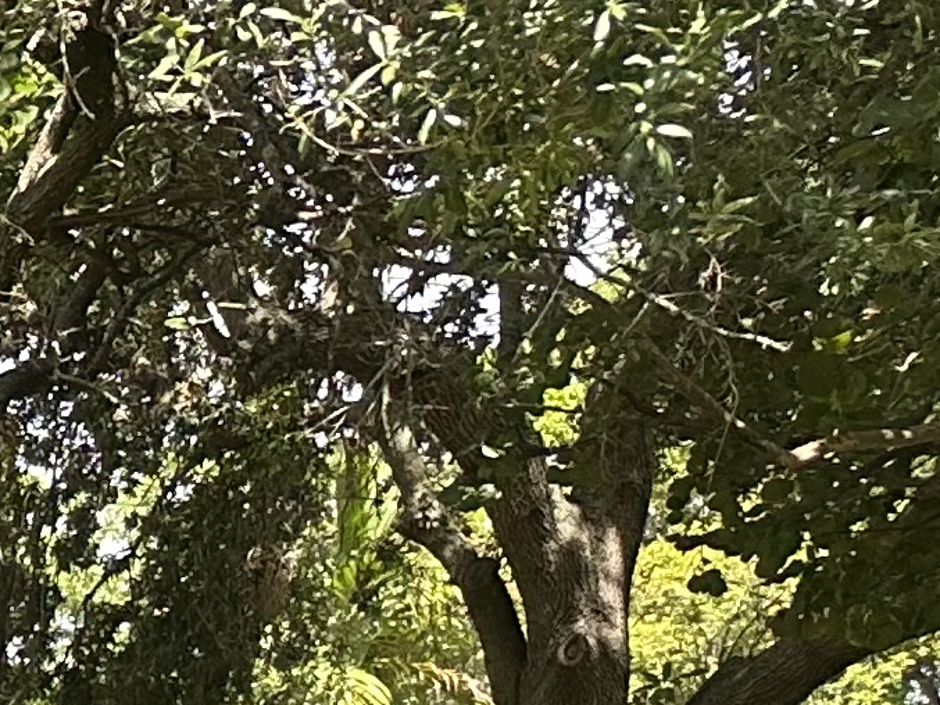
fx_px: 3884
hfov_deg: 10.4
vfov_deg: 8.8
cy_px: 2001
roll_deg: -2.4
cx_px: -1765
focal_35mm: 143
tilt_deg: -16.2
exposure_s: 1/638
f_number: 1.78
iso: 80
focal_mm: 6.86
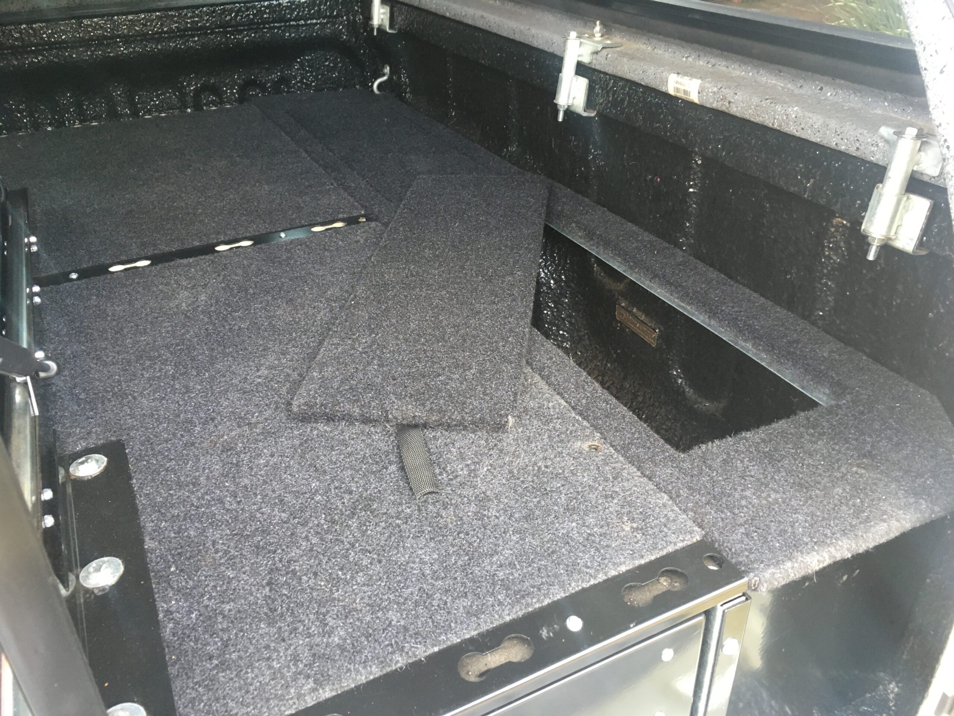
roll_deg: +0.9
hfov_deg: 61.7
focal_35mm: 29
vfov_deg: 48.2
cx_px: 477
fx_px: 799
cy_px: 358
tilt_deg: -31.8
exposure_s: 1/33
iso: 125
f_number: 2.2
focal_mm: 4.15
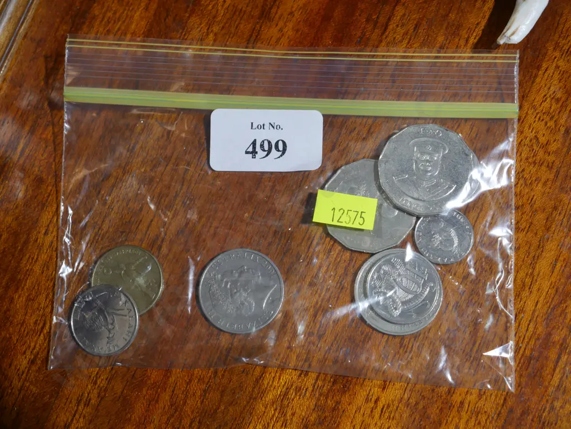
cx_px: 286
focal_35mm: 62
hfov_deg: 31.2
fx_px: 1023
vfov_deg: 23.7
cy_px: 214
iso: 640
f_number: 5.4
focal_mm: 31
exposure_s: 1/80
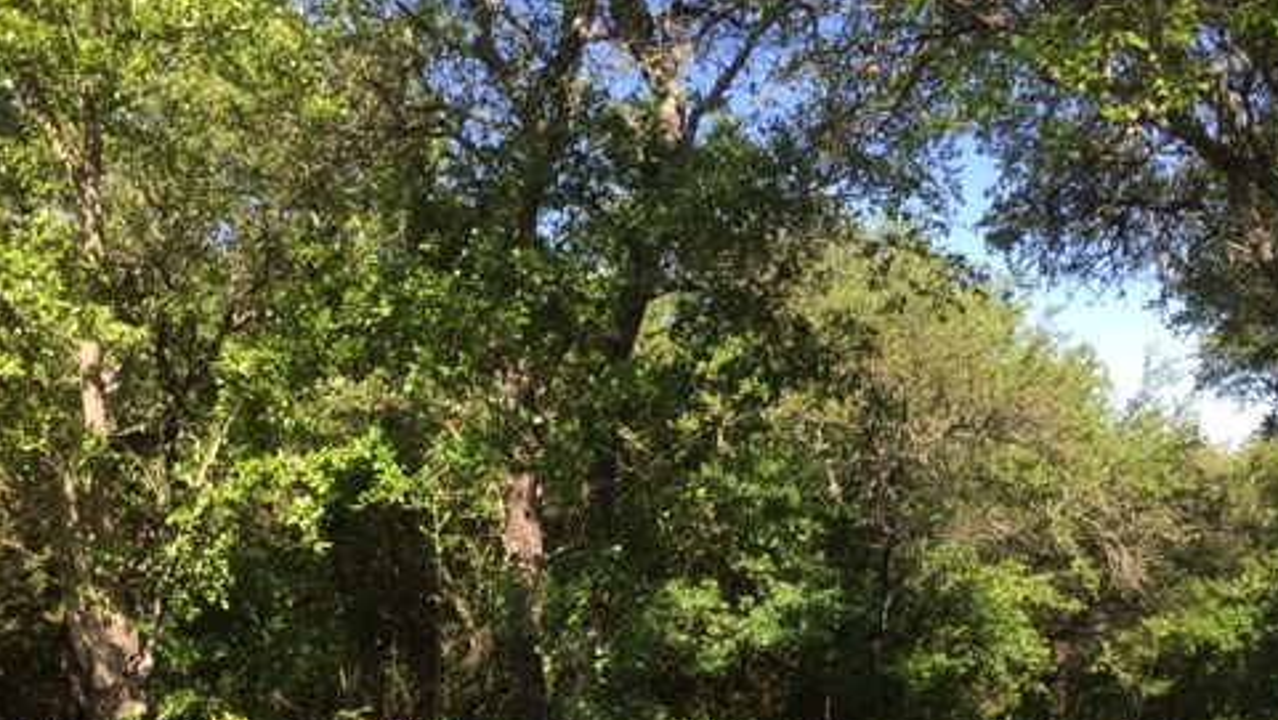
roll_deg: -0.3
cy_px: 547
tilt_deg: -1.0
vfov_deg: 27.9
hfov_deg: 48.3
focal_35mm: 42
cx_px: 632
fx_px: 1424
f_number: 2.2
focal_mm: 4.15
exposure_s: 1/618
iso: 32
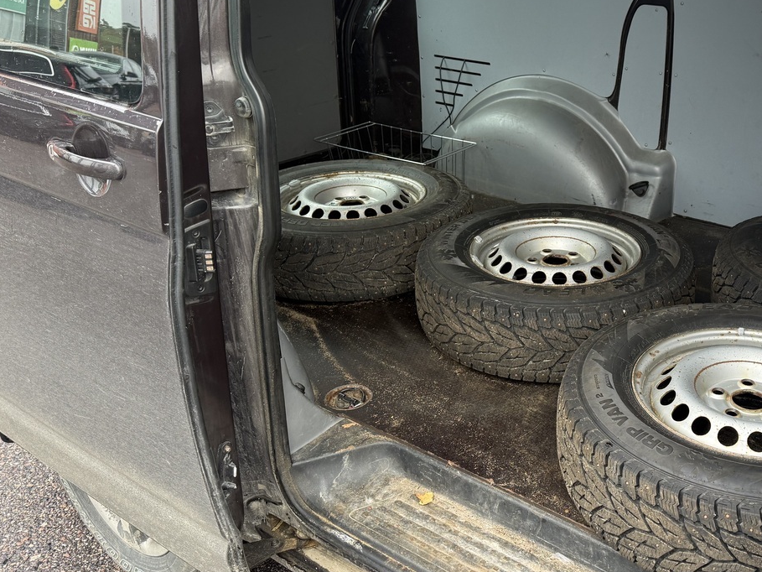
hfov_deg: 47.6
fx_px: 837
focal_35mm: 38
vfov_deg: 37.7
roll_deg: -0.3
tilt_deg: -21.8
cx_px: 547
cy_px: 267
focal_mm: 6.76
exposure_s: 1/121
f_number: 1.78
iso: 160
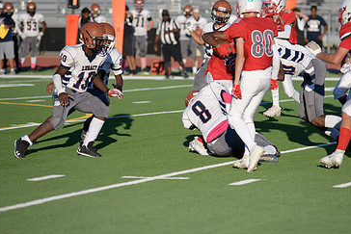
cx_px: 219
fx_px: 2565
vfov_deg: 5.2
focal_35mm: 263
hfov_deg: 7.8
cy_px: 115
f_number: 2.8
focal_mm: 165
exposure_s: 1/5000
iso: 220
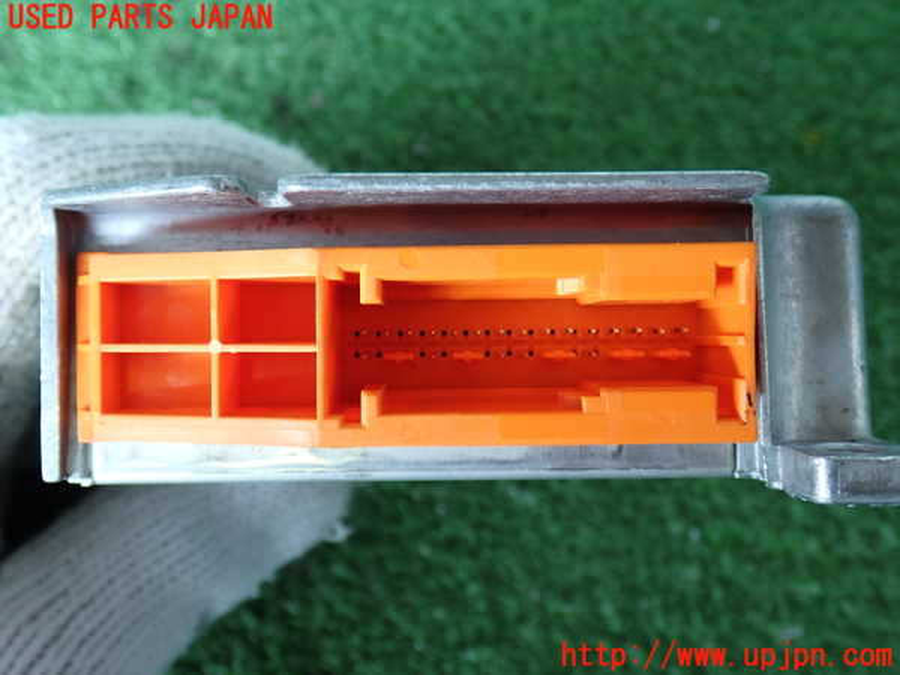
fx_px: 988
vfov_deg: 37.7
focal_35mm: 38
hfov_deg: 49.0
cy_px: 338
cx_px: 450
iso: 200
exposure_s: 1/60
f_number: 2.7
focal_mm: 6.83
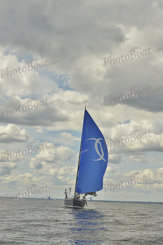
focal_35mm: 70
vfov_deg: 28.8
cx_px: 82
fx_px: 475
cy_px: 122
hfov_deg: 19.5
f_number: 9
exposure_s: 1/1000
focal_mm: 70
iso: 200
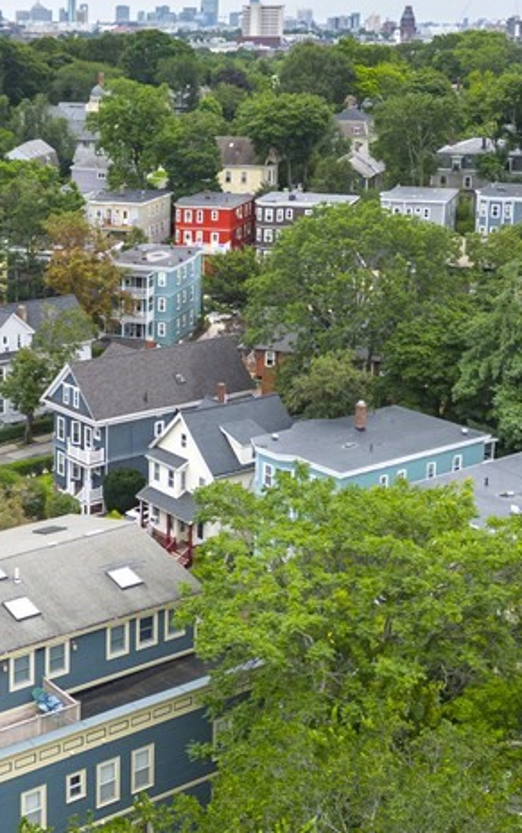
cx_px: 75
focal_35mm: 56
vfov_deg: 35.8
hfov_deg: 22.7
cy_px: 262
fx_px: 1273
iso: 100
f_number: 1.7
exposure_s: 1/730
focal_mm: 6.72
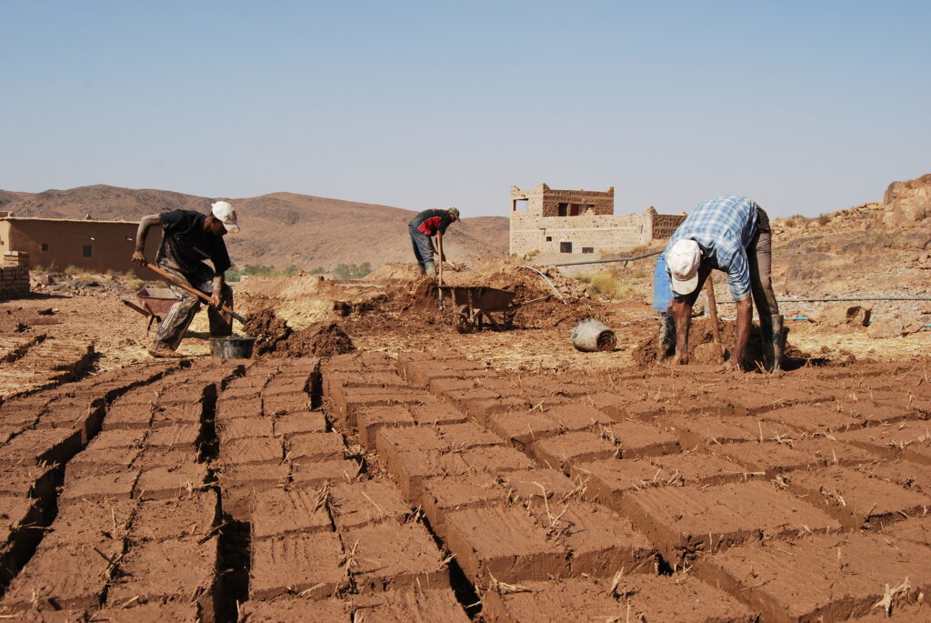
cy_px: 312
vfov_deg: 32.0
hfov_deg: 46.4
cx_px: 466
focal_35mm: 42
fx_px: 1087
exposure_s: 1/250
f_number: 10
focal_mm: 28
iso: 125
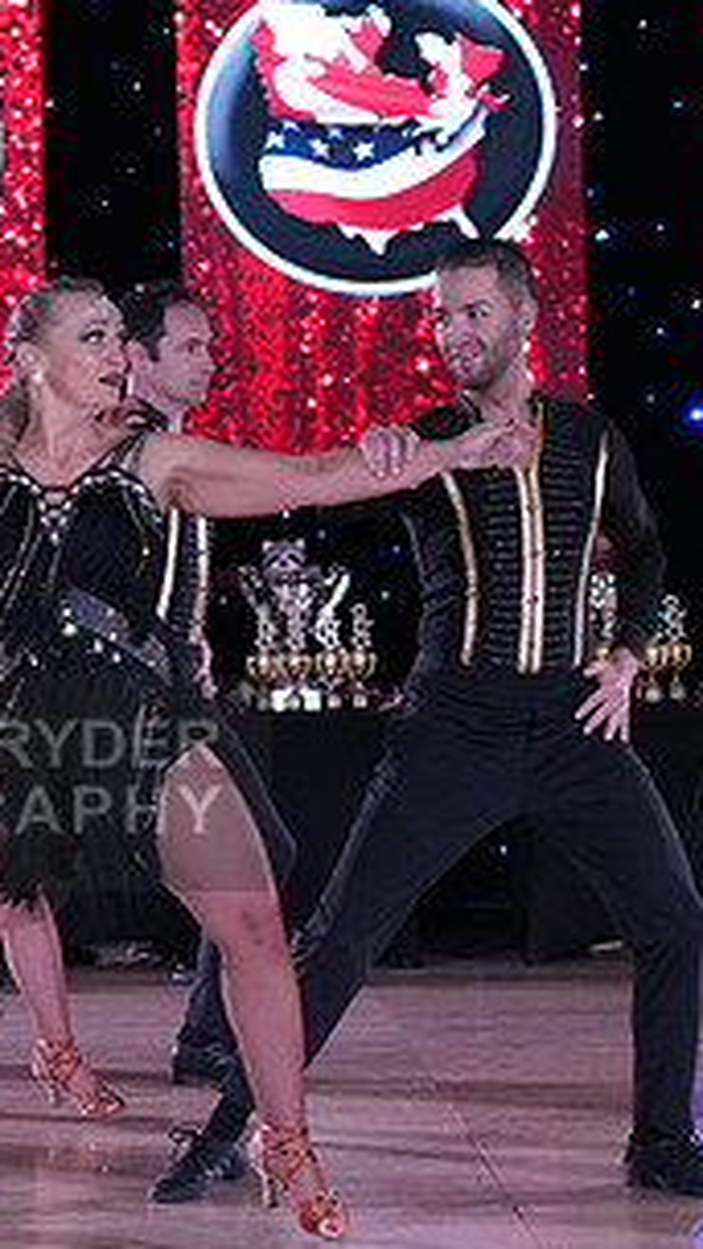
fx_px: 4109
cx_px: -177
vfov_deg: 17.3
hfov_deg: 9.6
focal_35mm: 124
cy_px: 783
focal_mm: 62
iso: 2500
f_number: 5
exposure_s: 1/250
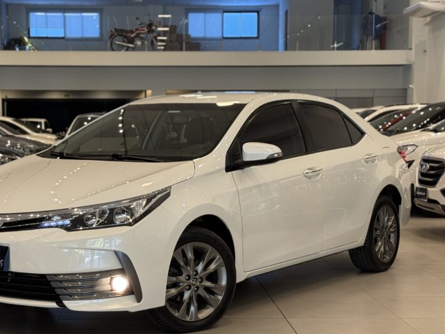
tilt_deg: -3.3
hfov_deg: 28.1
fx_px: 887
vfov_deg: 21.3
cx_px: 166
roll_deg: +0.3
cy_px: 187
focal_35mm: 69
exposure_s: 1/60
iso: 80
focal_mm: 6.76
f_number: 1.78
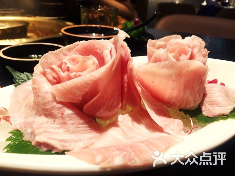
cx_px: 118
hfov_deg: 61.7
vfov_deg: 48.2
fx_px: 197
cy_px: 88
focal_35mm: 29
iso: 160
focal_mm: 4.15
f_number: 2.2
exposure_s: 1/33
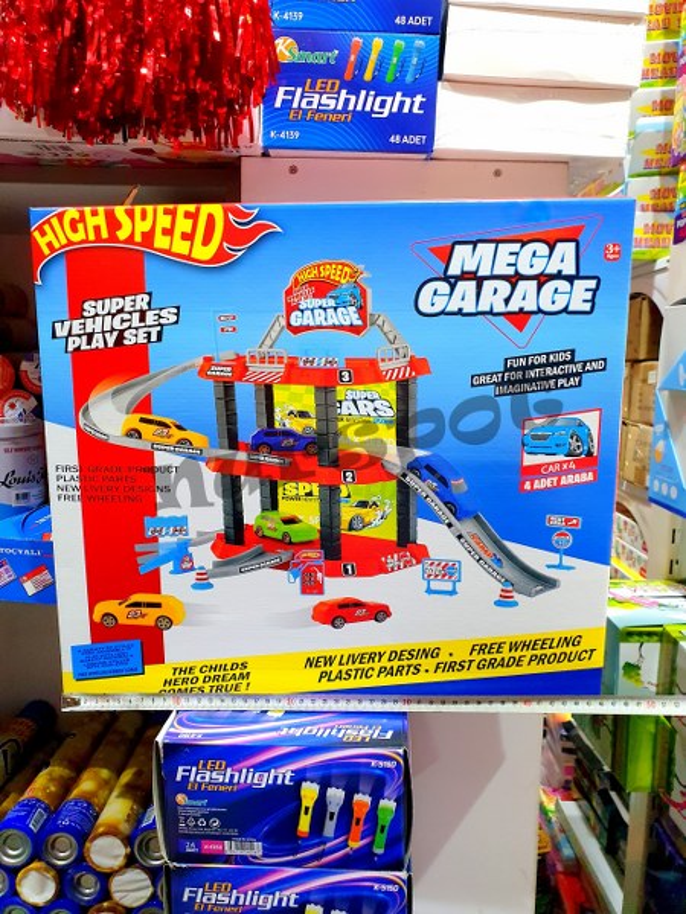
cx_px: 343
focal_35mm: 26
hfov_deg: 53.1
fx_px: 687
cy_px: 457
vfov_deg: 67.3
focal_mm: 4.32
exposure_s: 1/50
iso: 500
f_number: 2.4
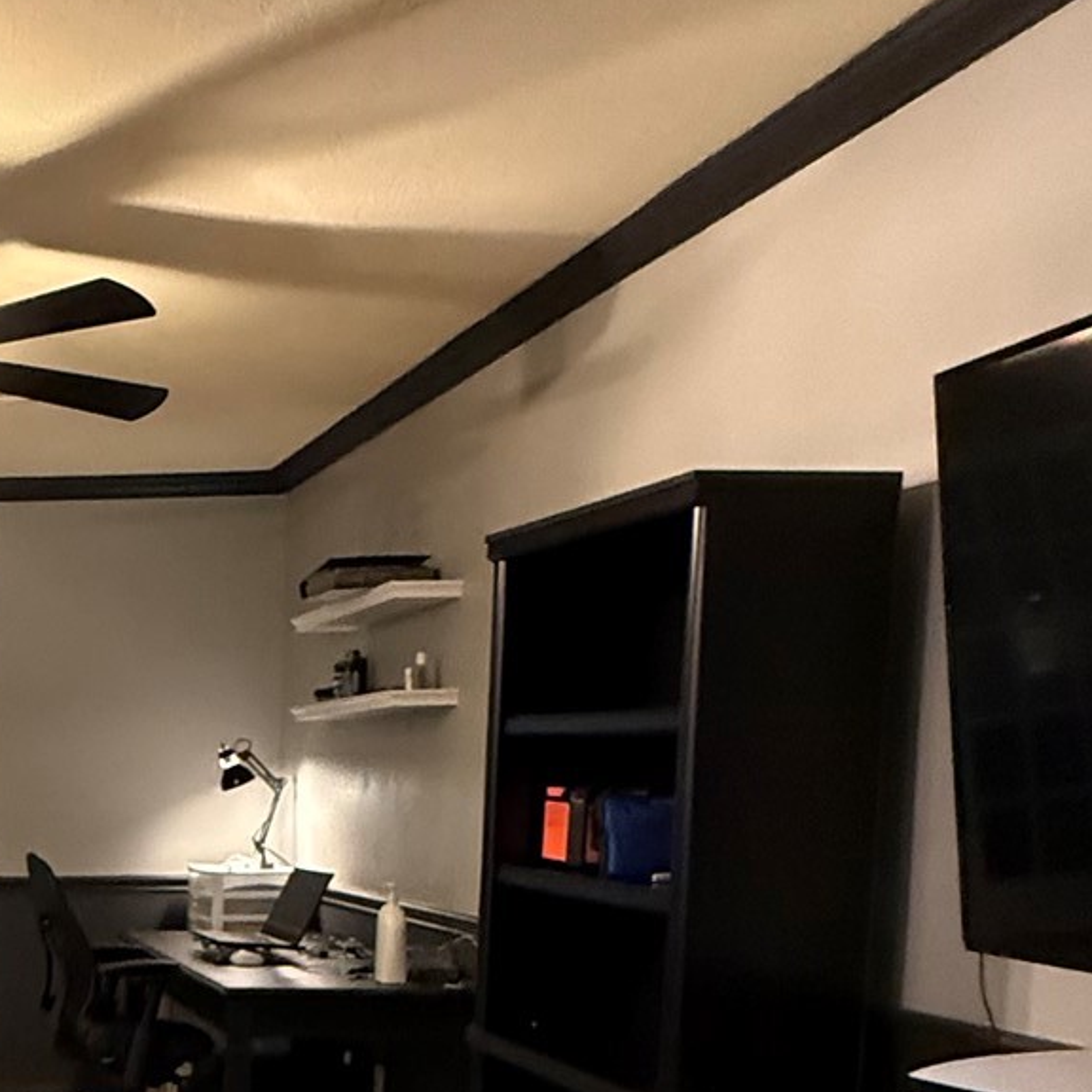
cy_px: 889
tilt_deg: -1.8
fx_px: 1570
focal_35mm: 44
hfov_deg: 32.0
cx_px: -210
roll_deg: -1.7
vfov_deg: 36.9
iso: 800
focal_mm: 2.22
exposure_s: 1/60
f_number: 2.2
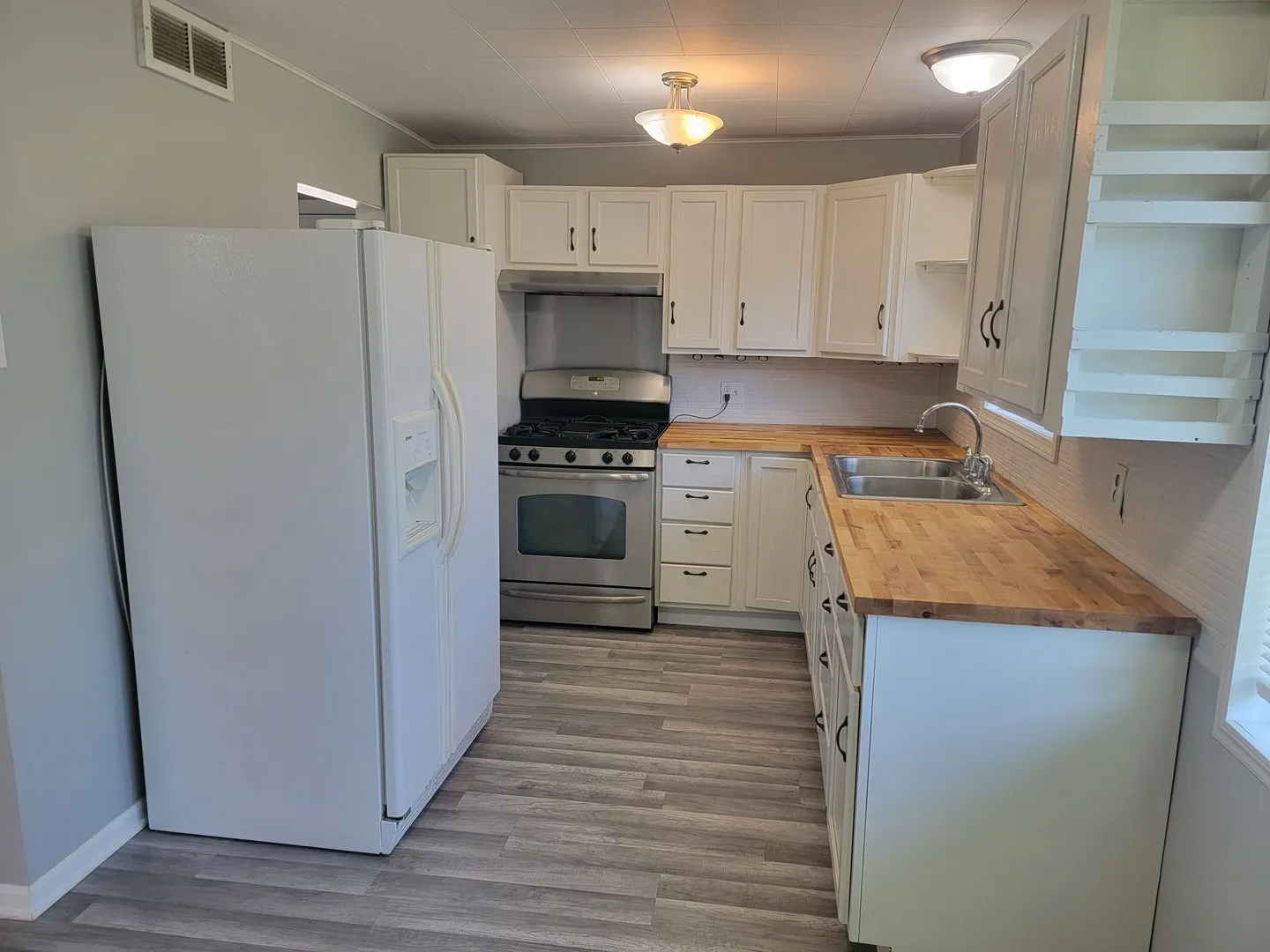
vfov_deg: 56.8
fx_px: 881
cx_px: 635
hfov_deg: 71.6
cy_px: 476
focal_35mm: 24
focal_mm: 6.7
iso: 125
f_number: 1.8
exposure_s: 1/120
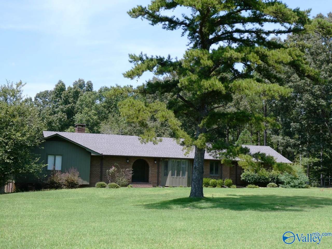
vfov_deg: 27.0
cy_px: 124
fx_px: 518
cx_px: 166
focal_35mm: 54
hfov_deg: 35.5
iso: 80
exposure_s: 1/400
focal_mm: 9.6
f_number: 4.1
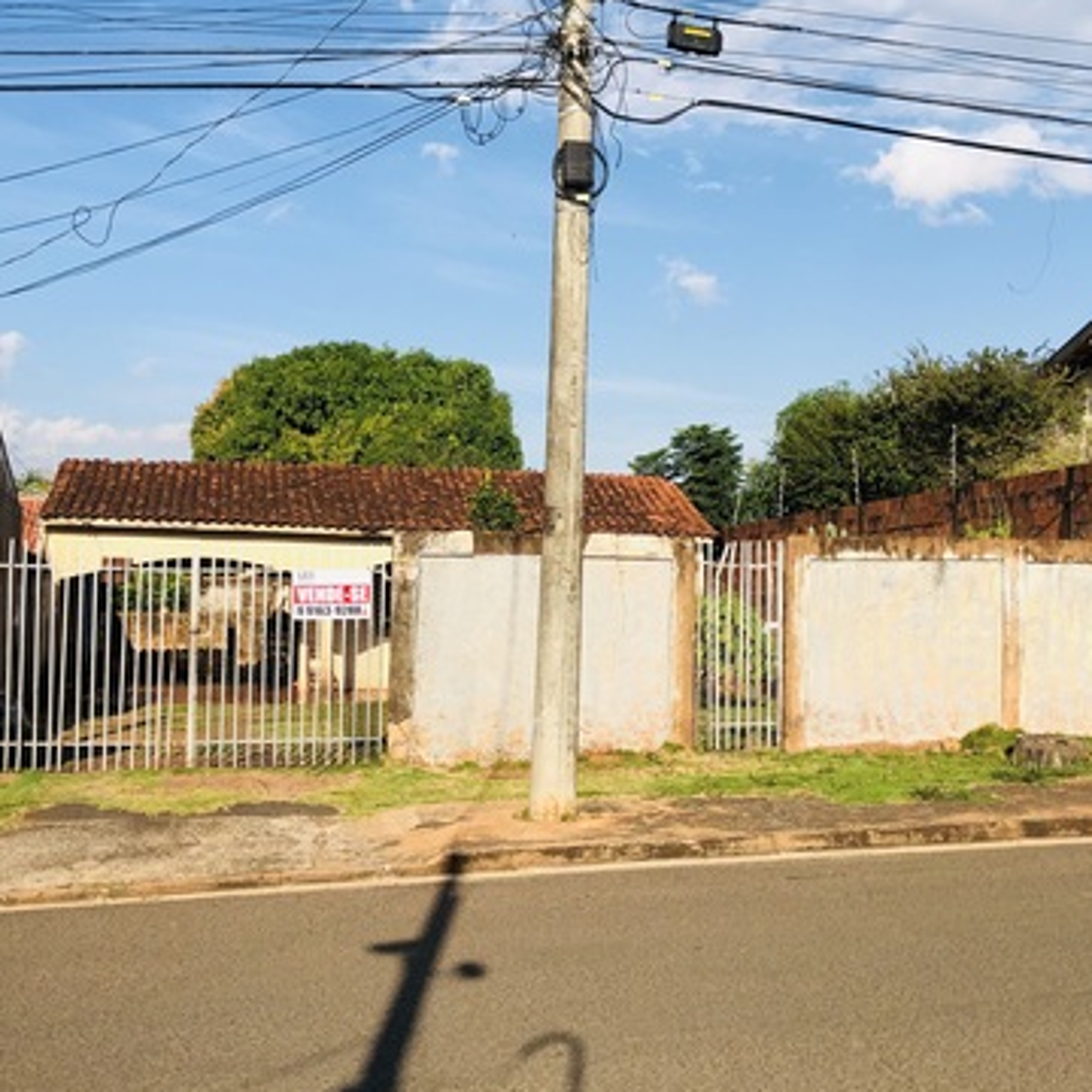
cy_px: 525
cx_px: 582
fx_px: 1570
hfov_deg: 38.3
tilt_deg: +1.2
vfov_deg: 38.3
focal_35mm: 44
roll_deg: -1.6
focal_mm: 3.99
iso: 20
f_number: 1.8
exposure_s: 1/2558
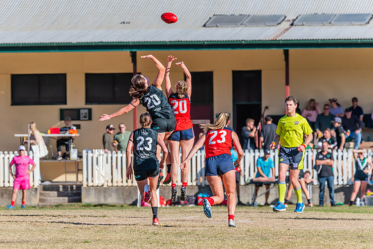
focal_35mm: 416
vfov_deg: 3.3
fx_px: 4312
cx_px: 152
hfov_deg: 5.0
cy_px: 147
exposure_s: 1/1600
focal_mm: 350
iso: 800
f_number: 10
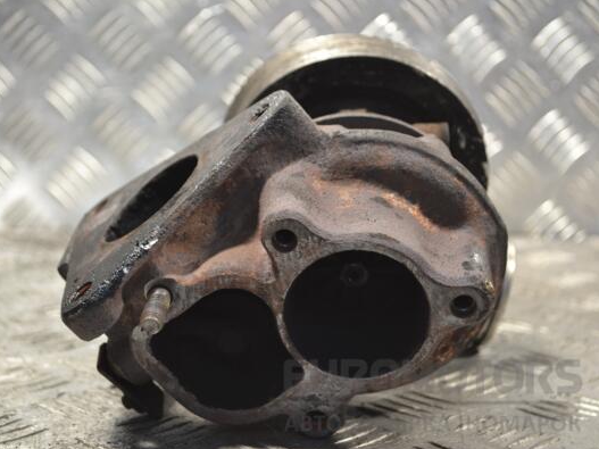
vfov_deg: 21.3
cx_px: 263
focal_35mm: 69
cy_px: 225
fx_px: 1194
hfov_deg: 28.1
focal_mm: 42
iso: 400
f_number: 5.3
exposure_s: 1/30
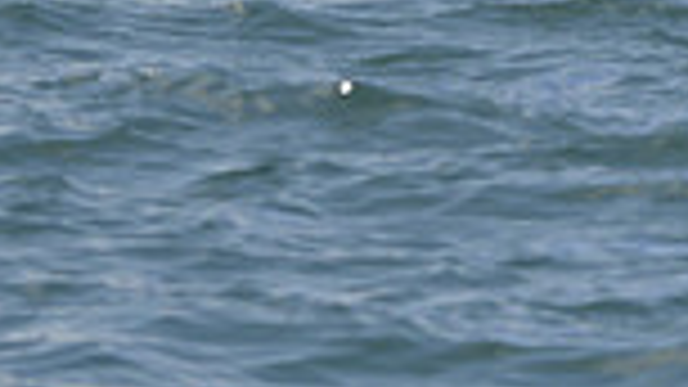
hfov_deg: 2.5
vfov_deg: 1.4
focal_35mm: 875
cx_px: 465
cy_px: -909
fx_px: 15960
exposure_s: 1/800
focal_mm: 220
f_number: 9
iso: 280
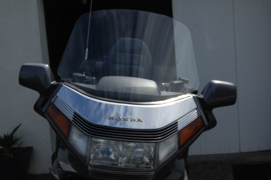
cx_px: 136
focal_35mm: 57
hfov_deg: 35.1
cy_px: 90
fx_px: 429
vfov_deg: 23.7
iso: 200
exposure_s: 1/500
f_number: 11
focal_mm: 38
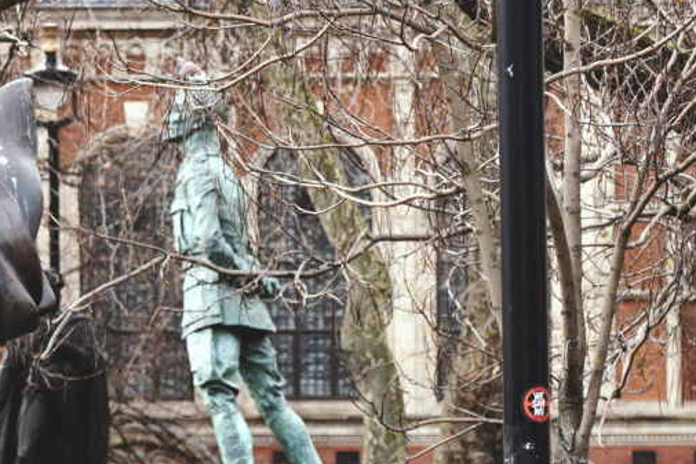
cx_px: -809
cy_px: 344
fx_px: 8528
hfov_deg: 4.6
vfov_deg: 3.1
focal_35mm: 441
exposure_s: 1/160
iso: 160
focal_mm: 87
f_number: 4
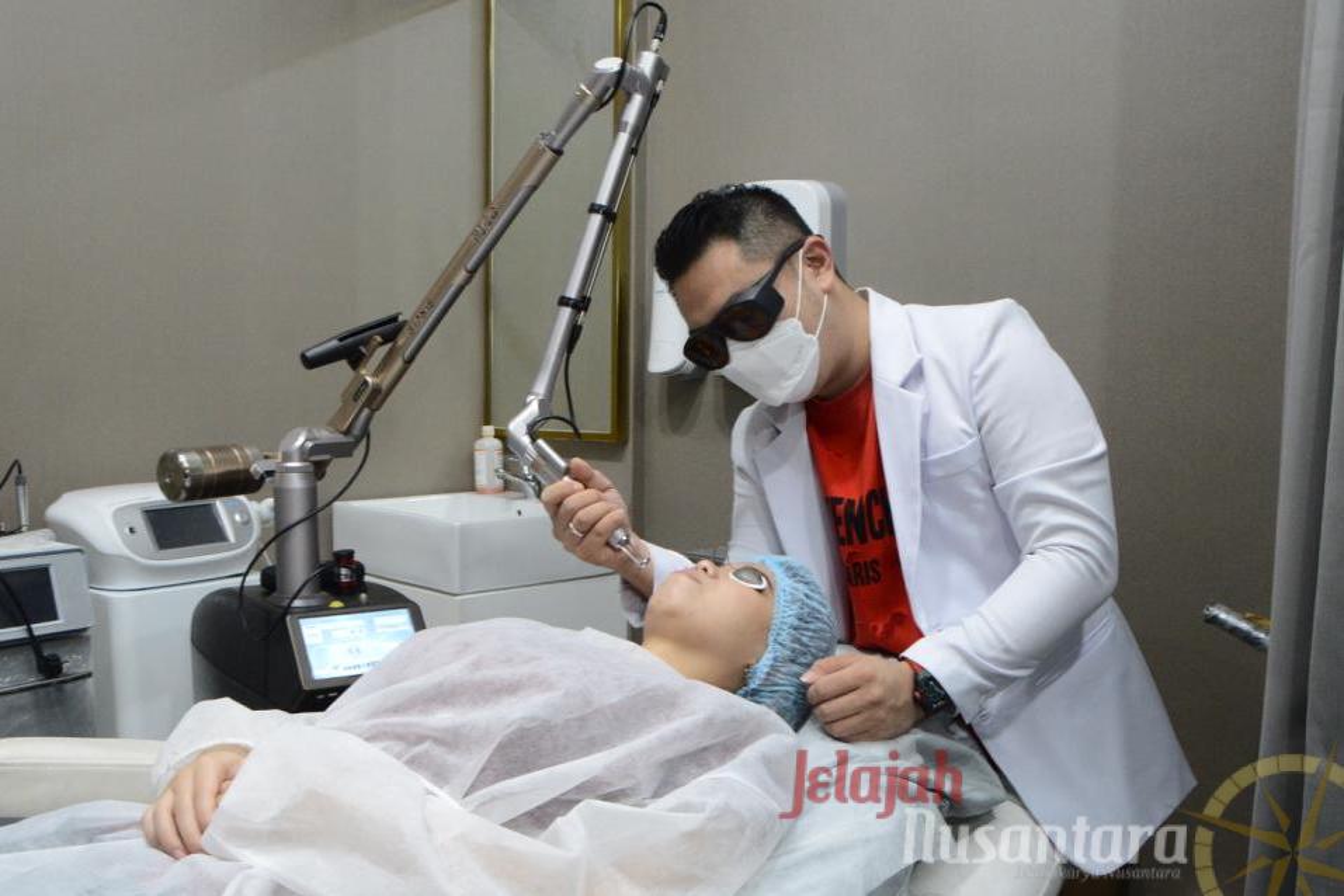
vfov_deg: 47.9
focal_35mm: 27
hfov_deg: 67.4
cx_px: 672
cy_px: 448
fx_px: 1008
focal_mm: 18
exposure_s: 1/20
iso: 1600
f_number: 9
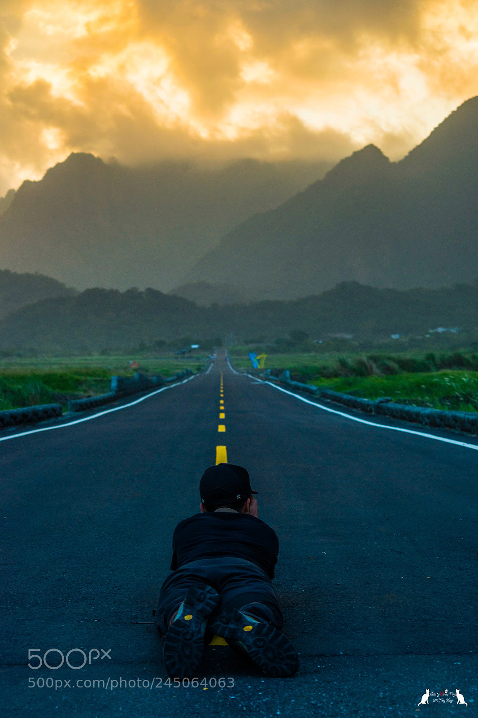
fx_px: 1395
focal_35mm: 70
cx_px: 239
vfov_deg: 28.8
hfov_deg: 19.4
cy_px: 359
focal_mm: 70
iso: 400
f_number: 8
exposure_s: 1/200
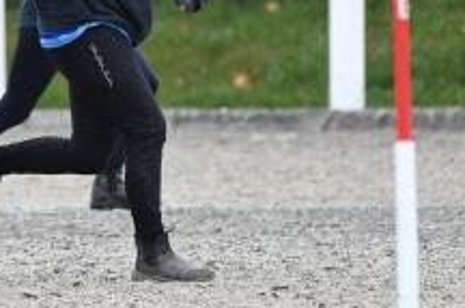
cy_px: -103
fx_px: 15298
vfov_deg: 1.2
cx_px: -11
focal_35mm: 1187
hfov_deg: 1.7
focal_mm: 320
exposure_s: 1/800
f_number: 5.3
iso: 1250
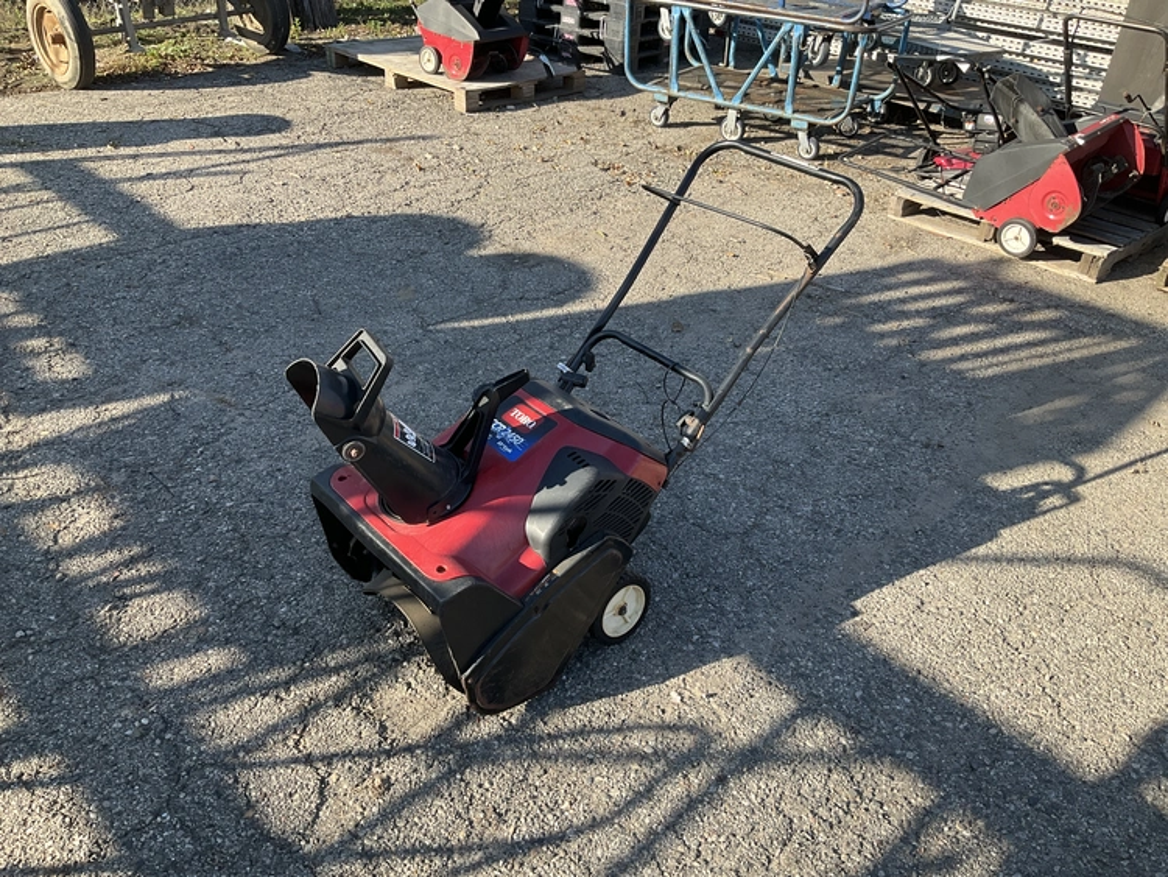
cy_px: 438
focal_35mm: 29
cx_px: 584
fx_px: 979
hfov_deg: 61.6
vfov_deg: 48.3
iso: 25
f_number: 1.8
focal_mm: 3
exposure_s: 1/519
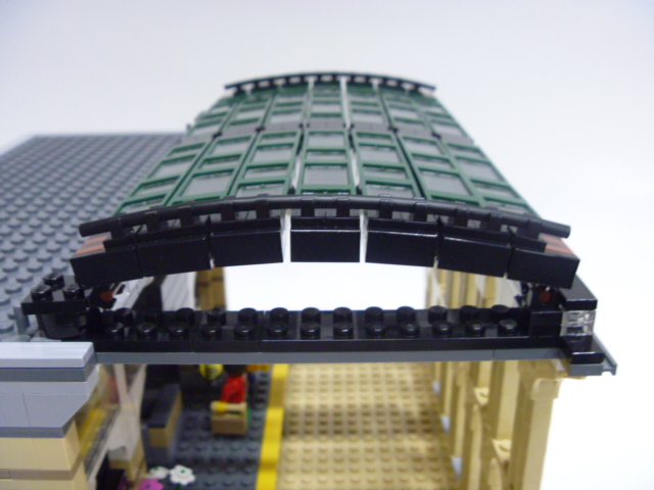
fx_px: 661
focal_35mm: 35
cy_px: 245
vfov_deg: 40.7
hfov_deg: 52.6
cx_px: 327
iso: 400
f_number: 3.5
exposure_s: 1/8
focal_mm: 6.3
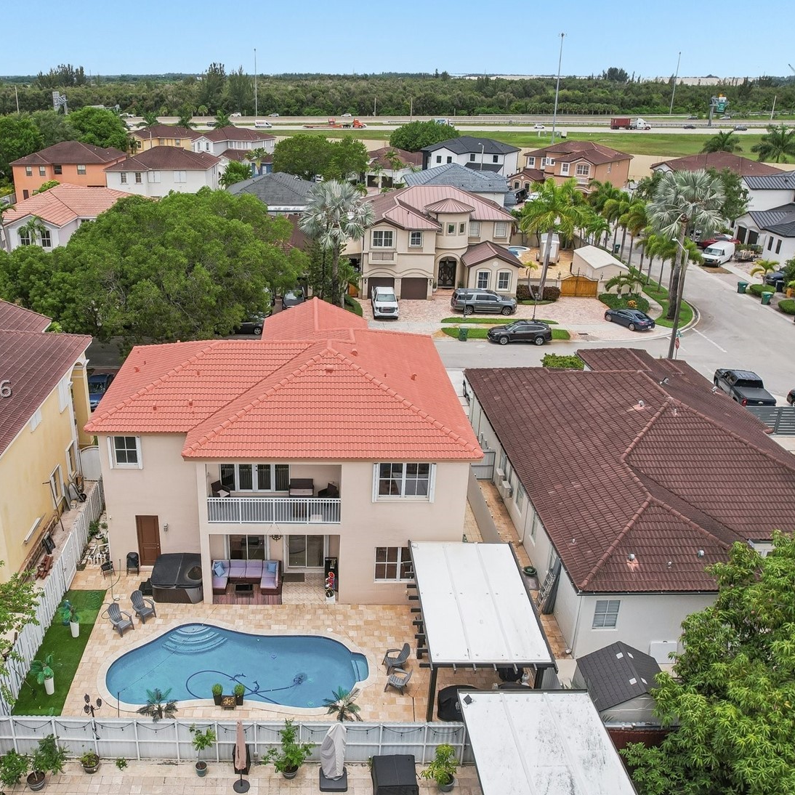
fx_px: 754
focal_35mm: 29
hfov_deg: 55.0
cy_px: 388
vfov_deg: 55.6
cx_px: 298
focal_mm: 8.4
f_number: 2.8
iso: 130
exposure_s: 1/2500
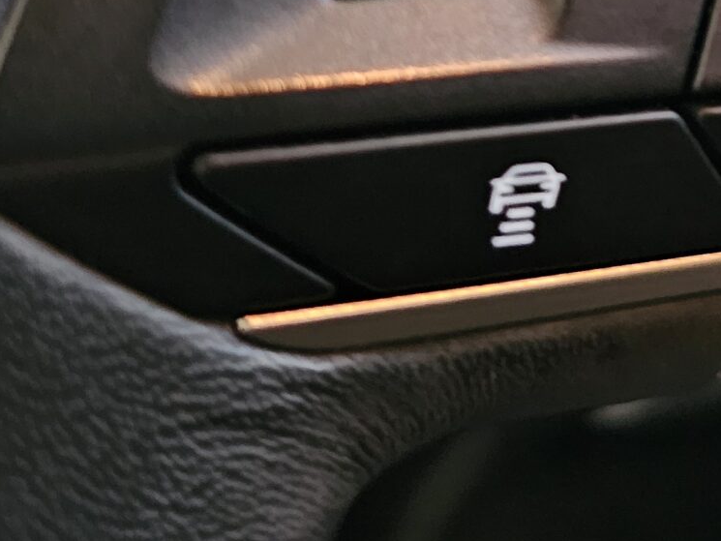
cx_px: 663
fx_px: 1646
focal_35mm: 79
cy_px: -206
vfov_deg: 17.3
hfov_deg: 24.0
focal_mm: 6.3
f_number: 1.7
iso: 1600
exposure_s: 1/24
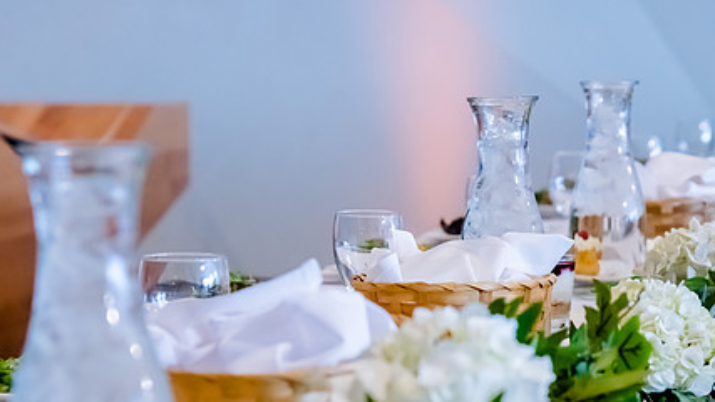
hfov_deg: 16.5
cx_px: 405
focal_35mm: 130
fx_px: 2464
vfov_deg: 9.3
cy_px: 321
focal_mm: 82
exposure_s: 1/320
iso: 3200
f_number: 5
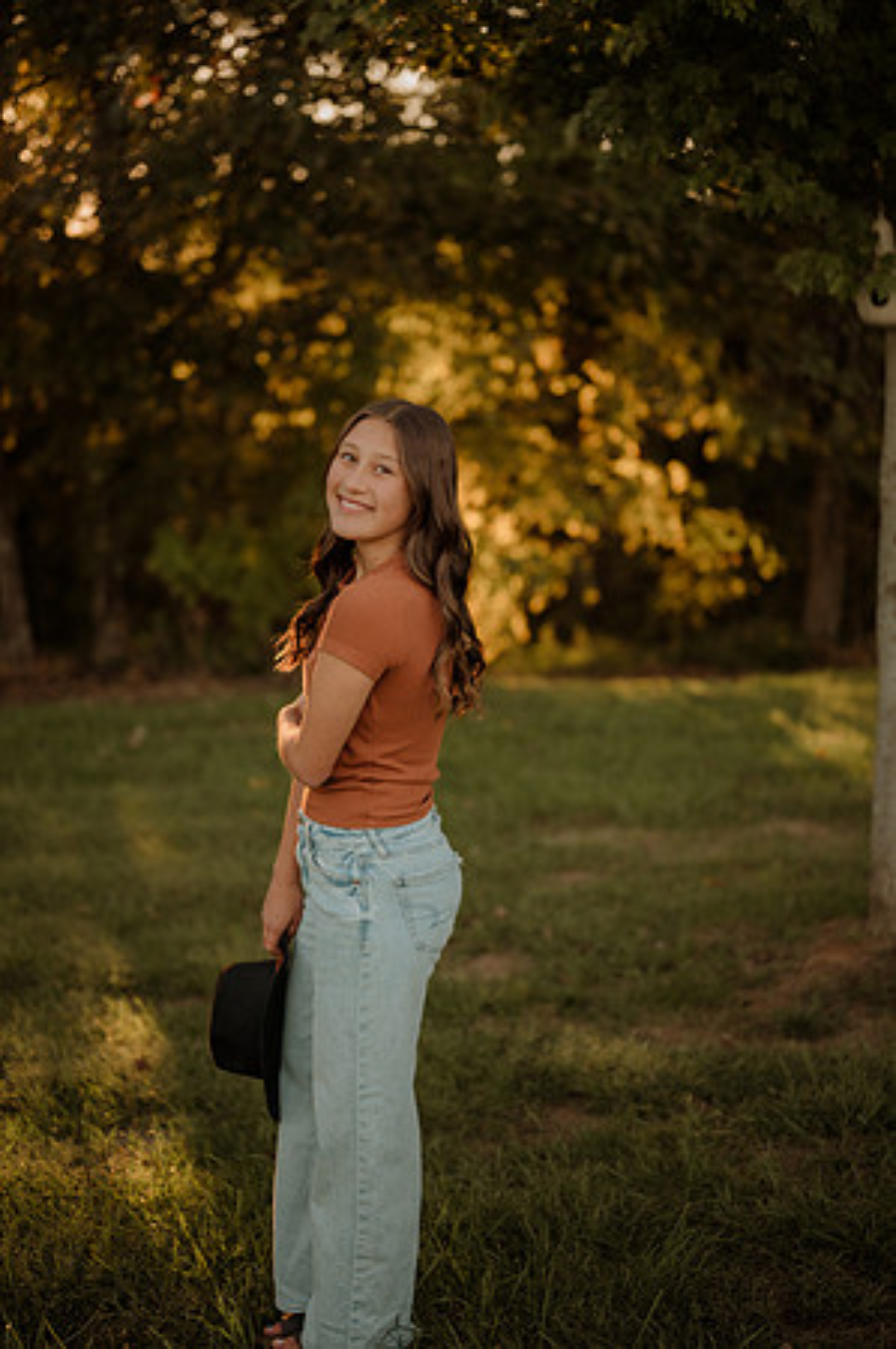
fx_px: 1871
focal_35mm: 50
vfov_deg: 39.6
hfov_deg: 26.9
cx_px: 448
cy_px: 674
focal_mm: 50
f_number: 2
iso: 250
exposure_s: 1/640
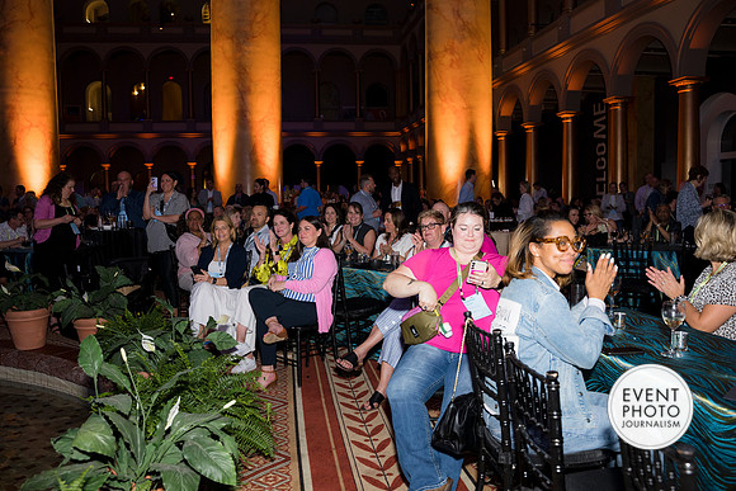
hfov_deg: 60.7
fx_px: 629
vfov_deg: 42.7
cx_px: 368
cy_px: 246
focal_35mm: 31
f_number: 4
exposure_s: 1/100
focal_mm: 30
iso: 800
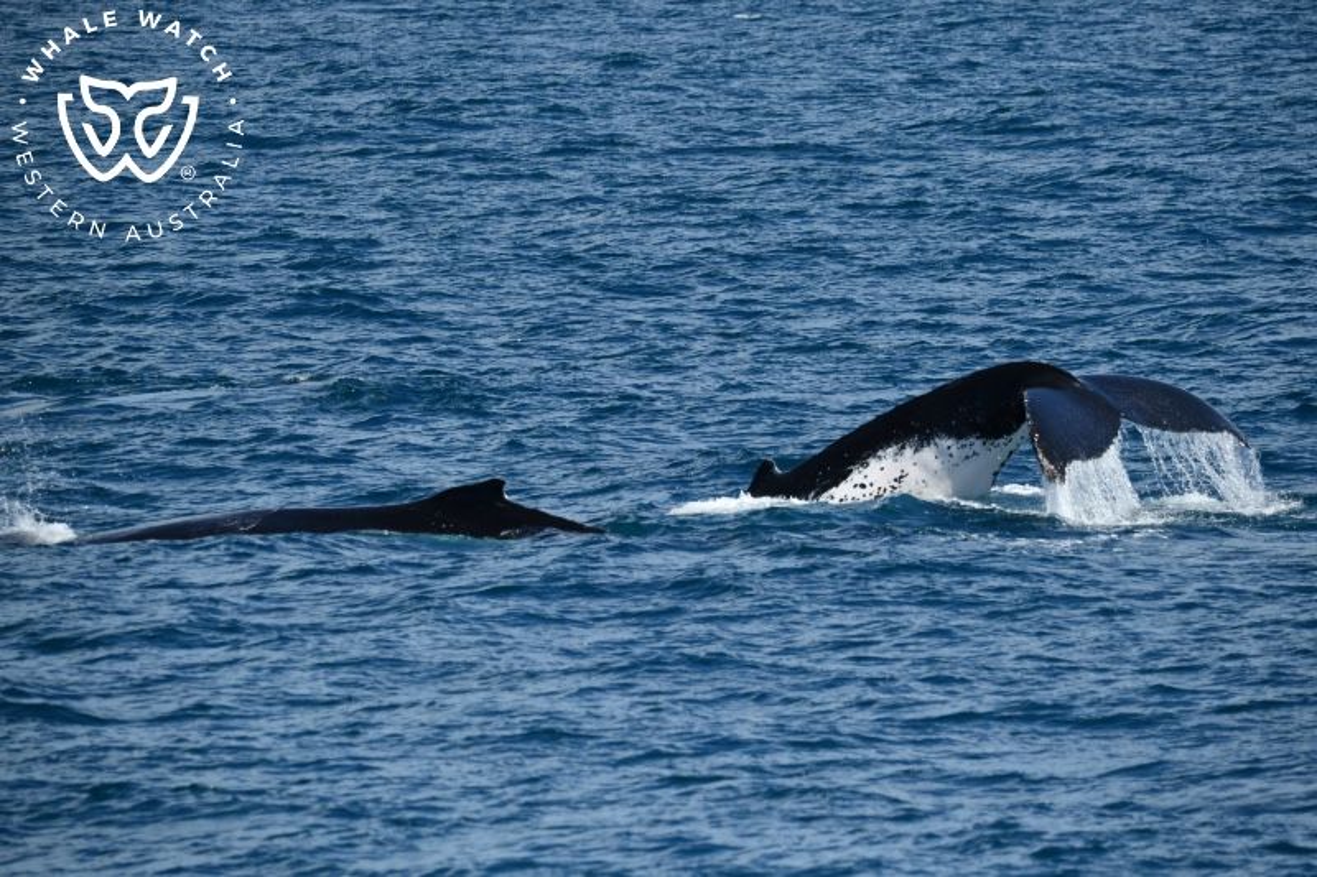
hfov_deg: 6.1
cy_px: 438
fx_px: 12435
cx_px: 658
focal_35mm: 340
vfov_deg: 4.0
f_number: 6
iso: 900
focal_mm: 340
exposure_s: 1/8000
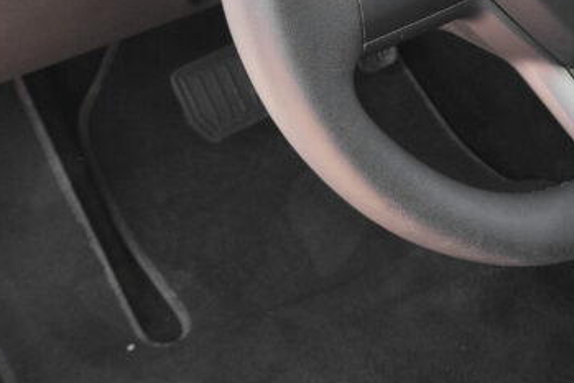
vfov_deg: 15.1
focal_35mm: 88
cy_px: -63
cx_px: 771
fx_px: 1404
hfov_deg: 20.8
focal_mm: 19.7
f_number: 9
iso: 1600
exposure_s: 1/80
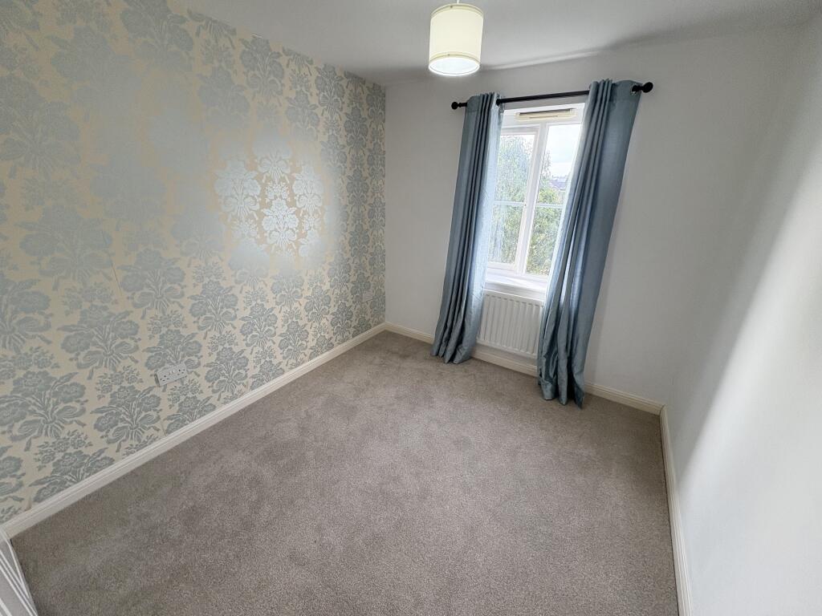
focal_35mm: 14
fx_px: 332
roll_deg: -1.7
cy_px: 308
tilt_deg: -20.7
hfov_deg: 102.1
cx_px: 411
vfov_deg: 85.7
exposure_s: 1/112
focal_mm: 2.22
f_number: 2.2
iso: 125
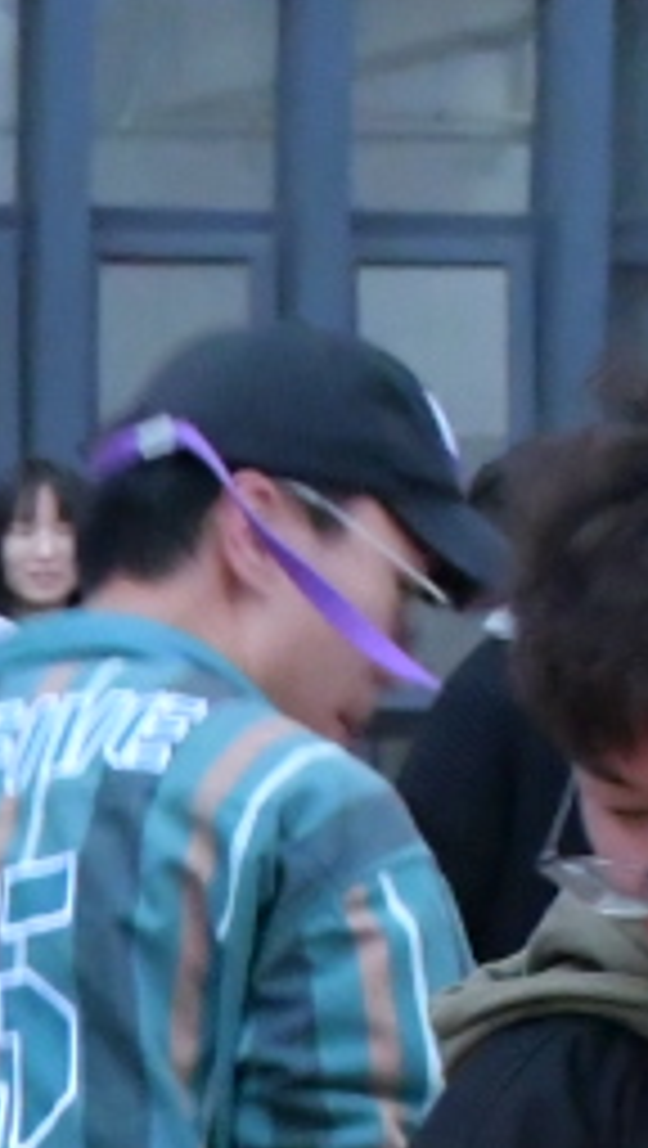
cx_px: -378
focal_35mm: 299
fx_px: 9106
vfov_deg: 7.1
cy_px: 1918
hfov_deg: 4.1
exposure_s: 1/100
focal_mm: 30
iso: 6400
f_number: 7.1
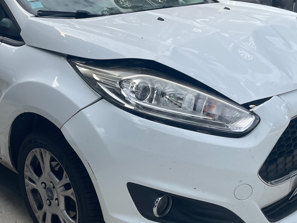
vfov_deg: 30.9
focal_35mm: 47
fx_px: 403
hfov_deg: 39.8
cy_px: 99
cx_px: 94
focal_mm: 4.2
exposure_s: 1/1949
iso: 32
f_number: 1.6
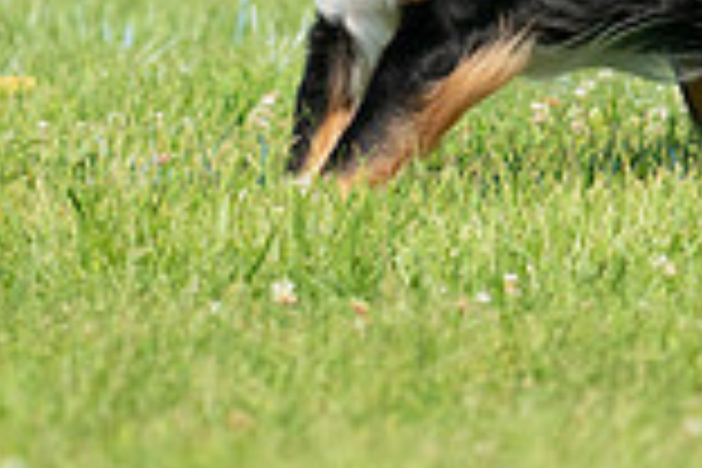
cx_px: 459
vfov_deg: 1.4
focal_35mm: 956
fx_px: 18641
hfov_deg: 2.2
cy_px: -313
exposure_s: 1/4000
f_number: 5.6
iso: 1250
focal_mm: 257
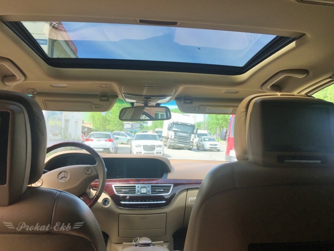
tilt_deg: +4.0
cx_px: 167
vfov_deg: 48.2
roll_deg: -2.0
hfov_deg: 61.7
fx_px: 280
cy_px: 126
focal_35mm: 29
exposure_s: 1/444
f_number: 2.2
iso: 32
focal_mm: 4.15
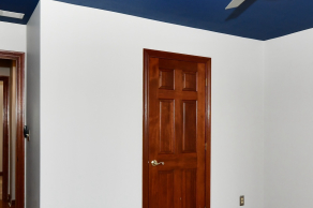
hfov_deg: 52.7
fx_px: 313
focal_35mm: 36
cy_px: 133
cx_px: 193
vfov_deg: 36.5
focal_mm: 14
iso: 640
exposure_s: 1/60
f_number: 6.3
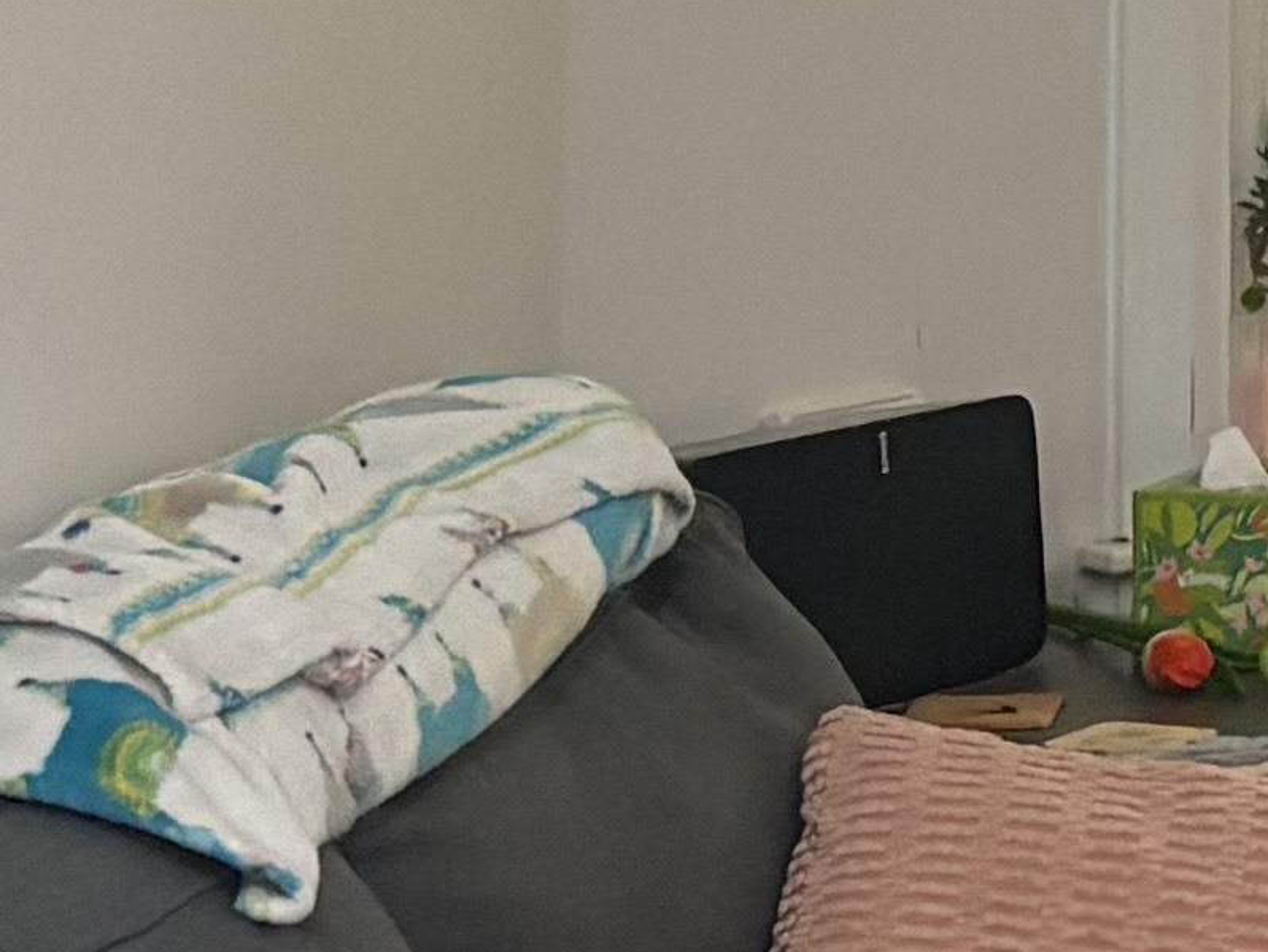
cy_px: -340
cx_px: 3699
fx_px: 6815
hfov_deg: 8.9
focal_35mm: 186
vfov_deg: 7.9
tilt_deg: -3.0
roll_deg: -0.2
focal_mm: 5.96
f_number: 1.6
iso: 250
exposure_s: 1/60
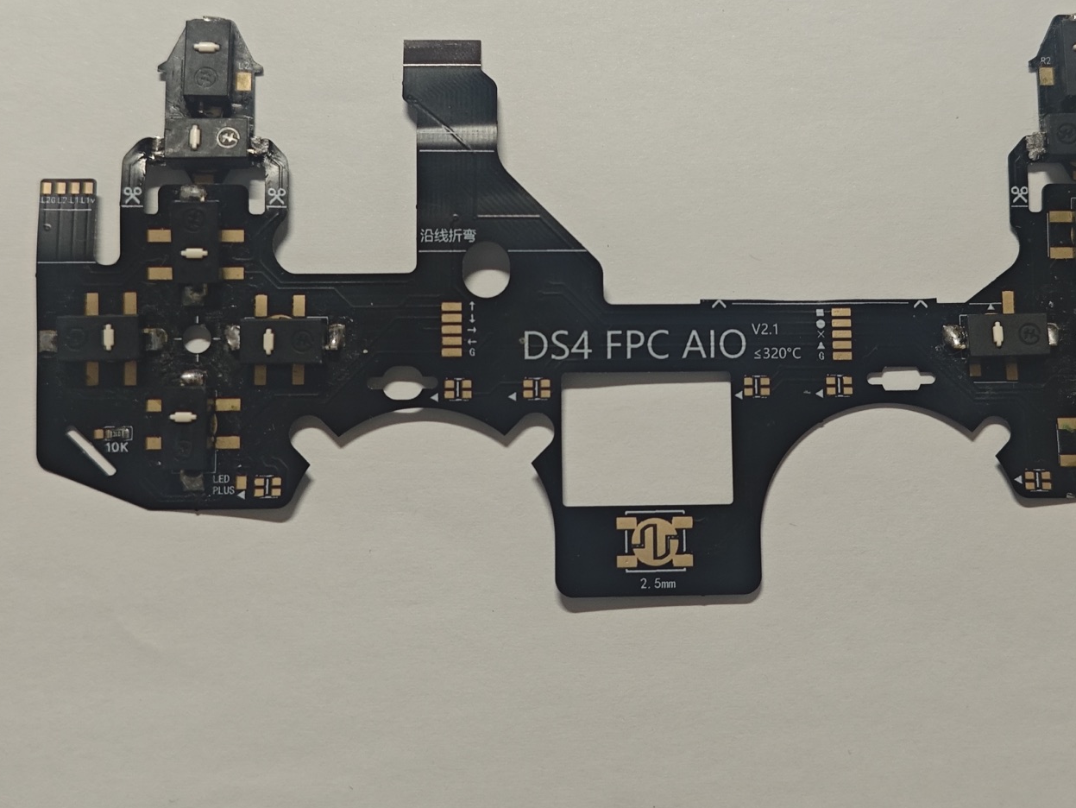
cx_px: 664
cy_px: 309
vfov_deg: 24.8
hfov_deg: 32.6
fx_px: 1834
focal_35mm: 59
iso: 250
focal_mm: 6.55
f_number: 1.6
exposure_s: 1/100
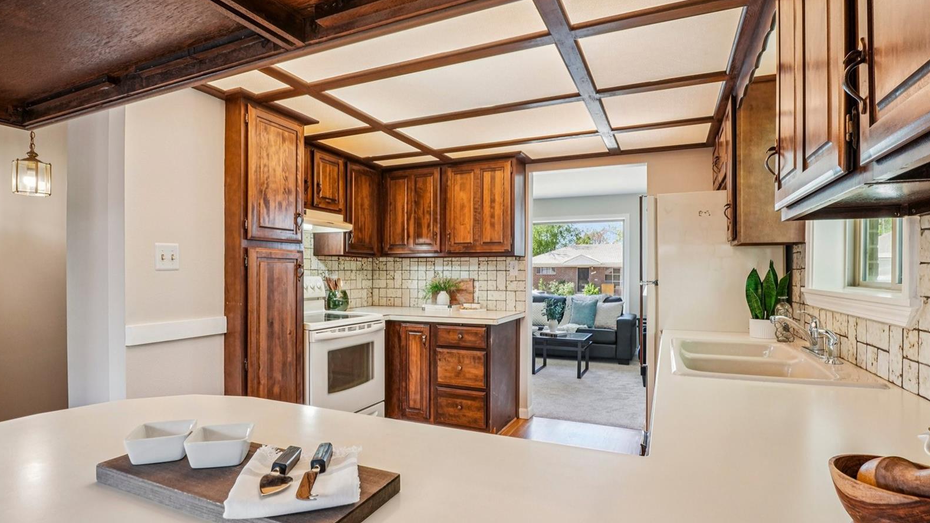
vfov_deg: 62.3
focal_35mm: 18
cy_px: 262
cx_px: 466
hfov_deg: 94.2
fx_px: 432
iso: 250
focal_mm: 11
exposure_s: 1/30
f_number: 8
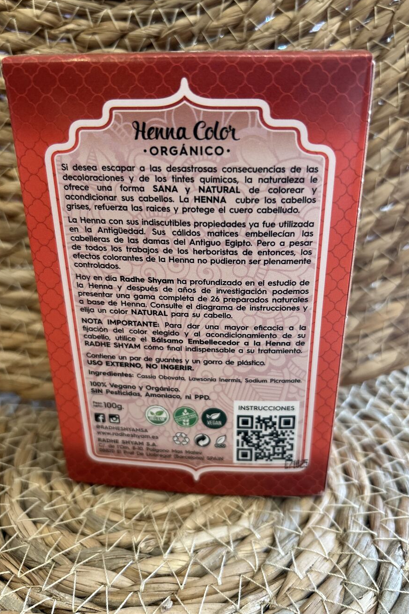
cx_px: 217
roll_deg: -0.1
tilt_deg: -22.5
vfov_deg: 65.5
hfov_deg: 46.4
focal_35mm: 28
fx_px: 477
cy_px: 306
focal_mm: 5.7
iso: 125
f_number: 1.5
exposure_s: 1/101
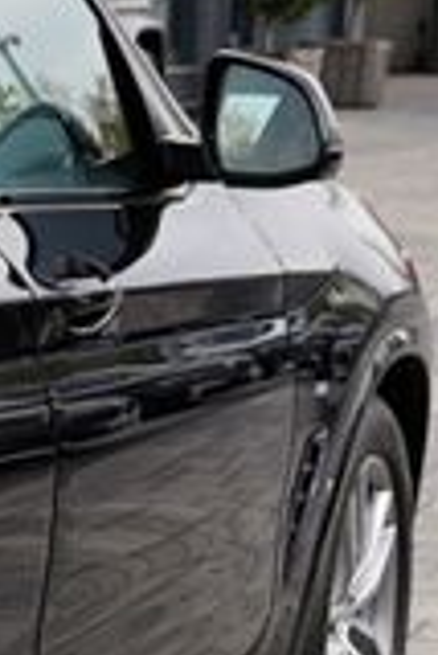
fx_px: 3259
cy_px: 497
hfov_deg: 6.7
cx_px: -1064
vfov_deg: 11.4
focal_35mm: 179
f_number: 5.6
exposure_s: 1/125
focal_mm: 28
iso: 100
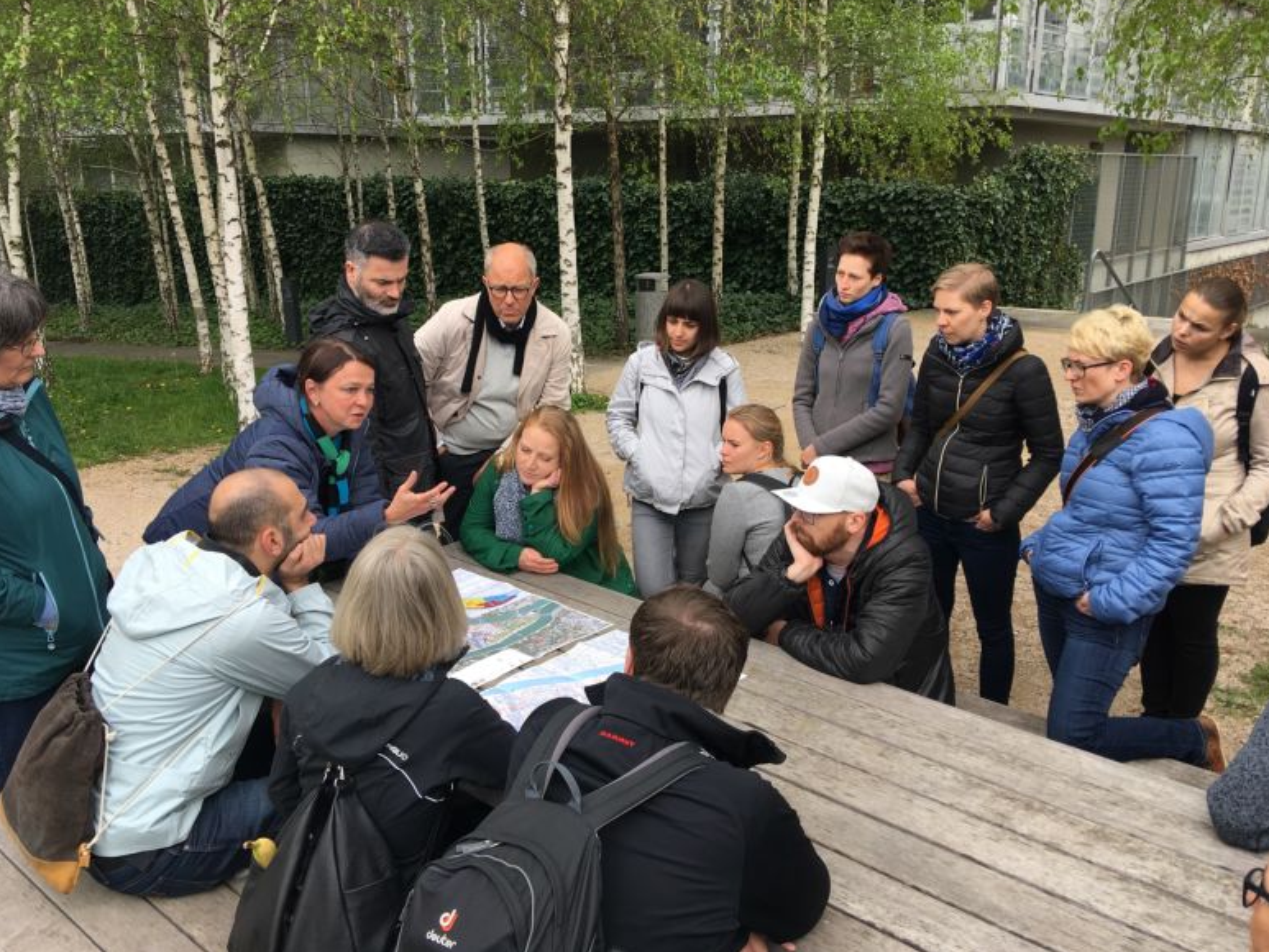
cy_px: 466
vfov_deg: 46.8
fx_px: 1100
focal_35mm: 30
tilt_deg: -13.2
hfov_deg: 60.0
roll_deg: +0.6
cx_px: 624
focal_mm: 4.15
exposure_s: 1/304
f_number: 2.2
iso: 25
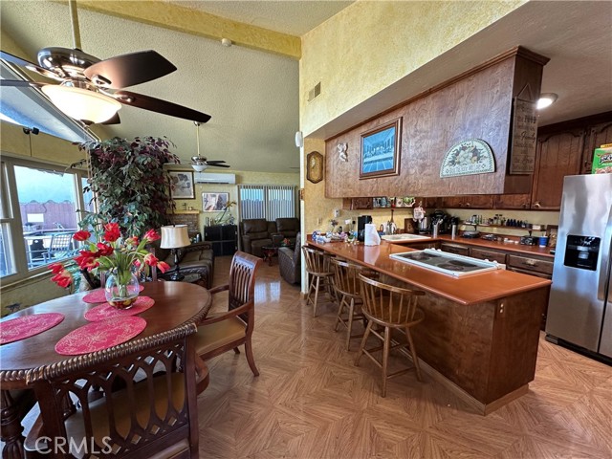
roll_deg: +0.1
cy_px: 230
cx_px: 306
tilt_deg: -7.6
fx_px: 248
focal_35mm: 14
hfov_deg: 102.1
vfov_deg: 85.7
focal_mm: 2.22
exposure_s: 1/60
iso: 200
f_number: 2.2
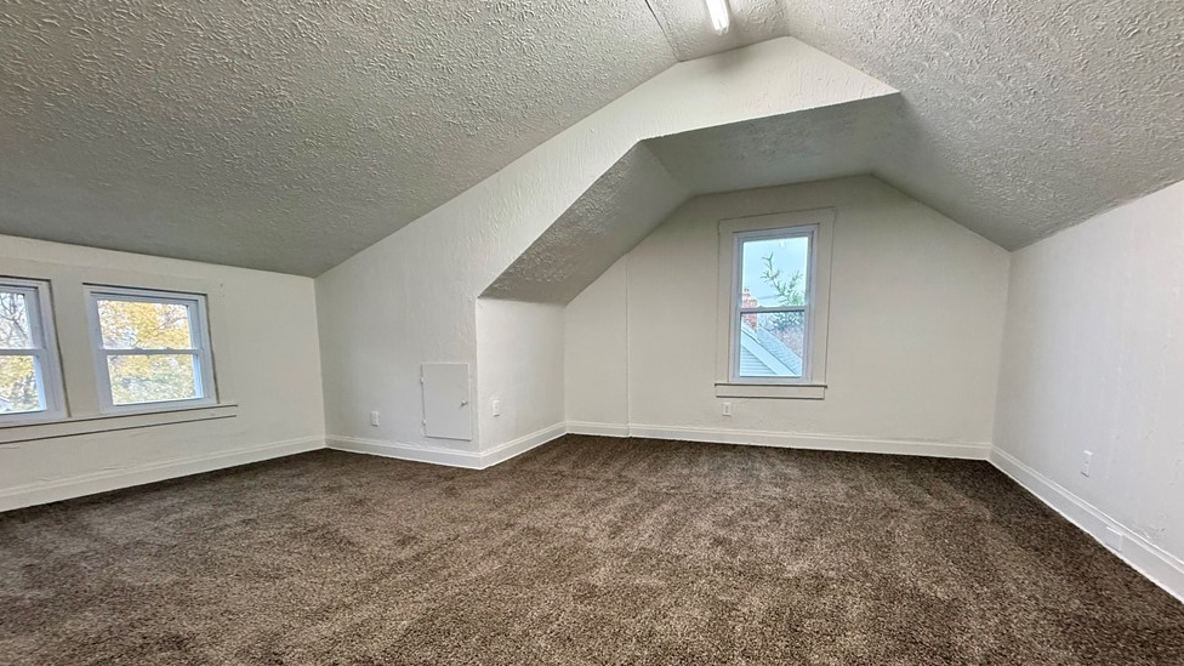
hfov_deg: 99.4
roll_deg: +1.9
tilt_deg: -7.8
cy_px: 411
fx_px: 502
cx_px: 594
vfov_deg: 66.2
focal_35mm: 16
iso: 320
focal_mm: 2.22
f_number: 2.2
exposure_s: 1/120
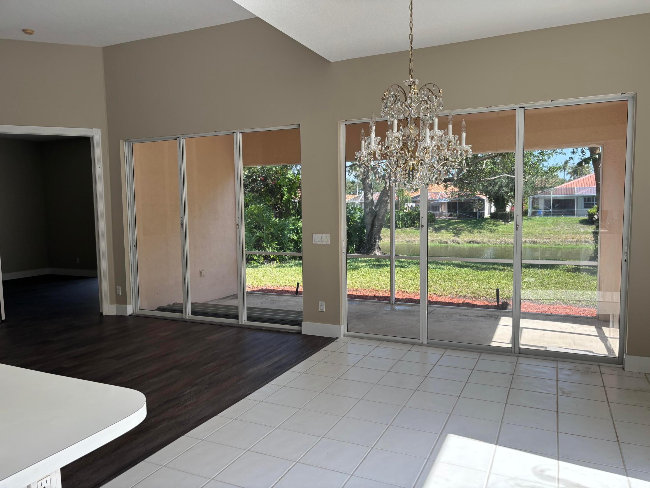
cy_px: 244
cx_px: 325
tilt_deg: -4.3
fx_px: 488
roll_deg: -0.1
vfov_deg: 53.1
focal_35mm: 26
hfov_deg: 67.3
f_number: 1.6
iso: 50
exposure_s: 1/486
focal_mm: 5.96
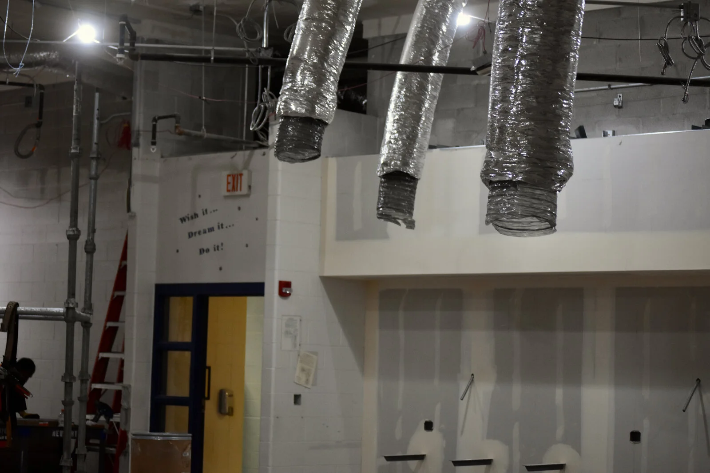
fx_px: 1627
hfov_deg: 24.6
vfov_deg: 16.6
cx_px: 355
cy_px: 236
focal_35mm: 82
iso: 1100
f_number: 4
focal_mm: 55
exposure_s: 1/60
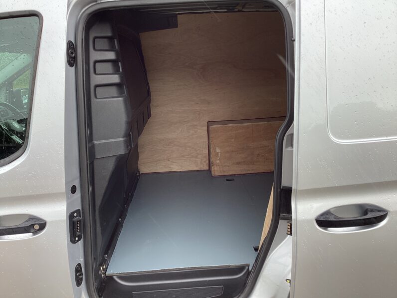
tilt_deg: -14.0
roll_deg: +2.5
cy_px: 149
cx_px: 198
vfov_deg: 45.4
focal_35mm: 31
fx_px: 356
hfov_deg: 58.4
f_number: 2.4
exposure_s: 1/120
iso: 25
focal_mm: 3.3
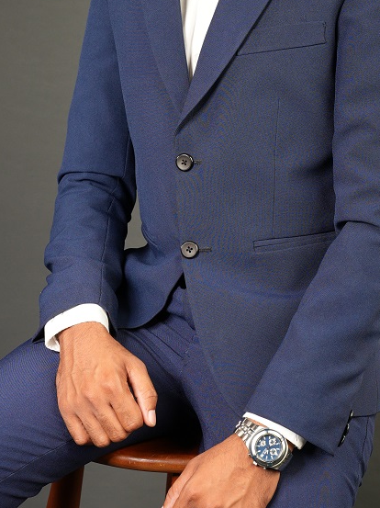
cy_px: 86
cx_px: 220
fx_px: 1788
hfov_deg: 12.1
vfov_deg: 16.0
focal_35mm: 122
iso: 400
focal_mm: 50
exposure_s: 1/200
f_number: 5.6
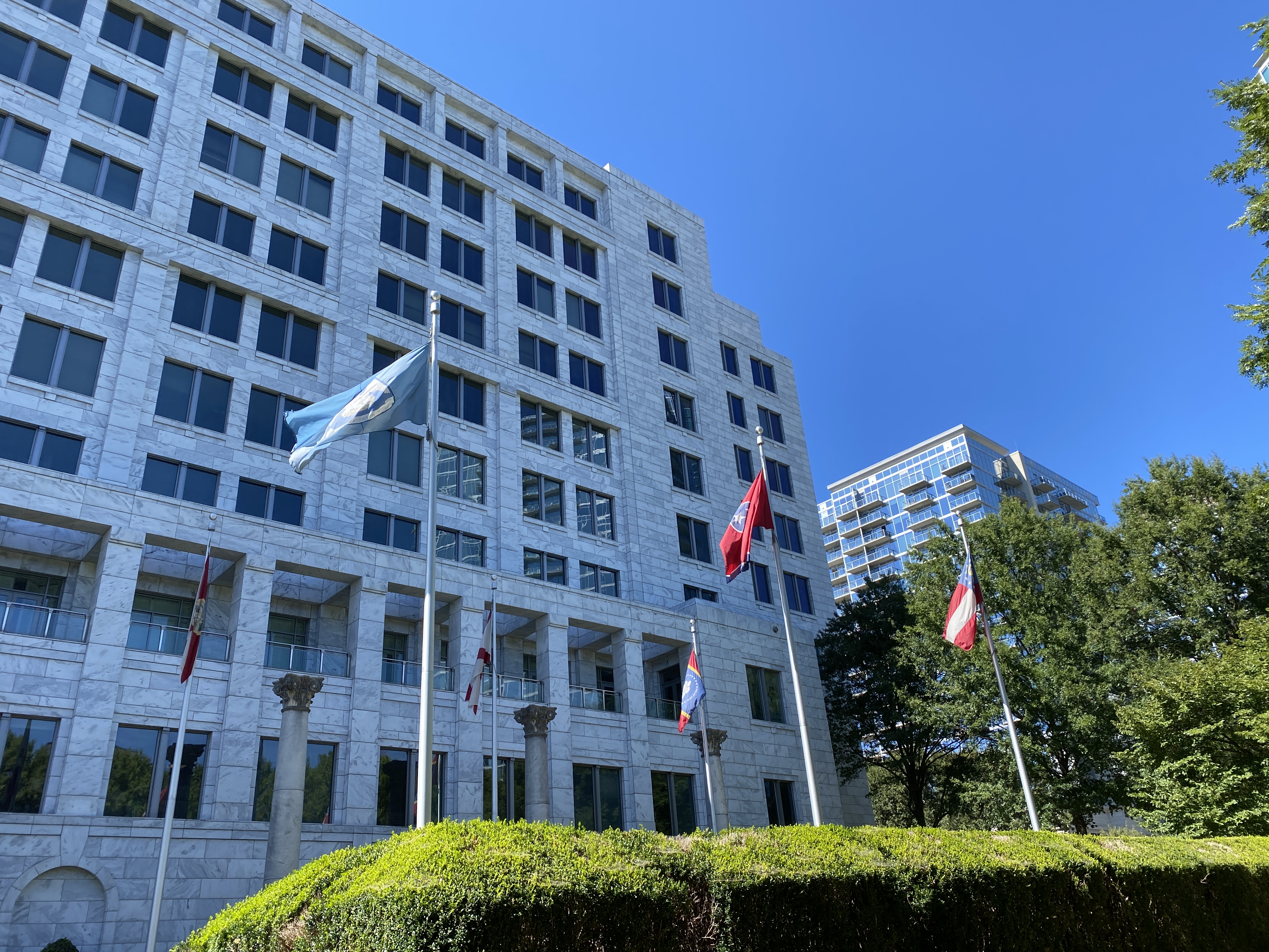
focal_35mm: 26
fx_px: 953
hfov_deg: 67.3
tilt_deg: +26.3
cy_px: 476
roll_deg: +4.5
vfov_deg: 53.1
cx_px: 634
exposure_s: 1/1025
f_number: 1.8
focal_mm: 4.25
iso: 32
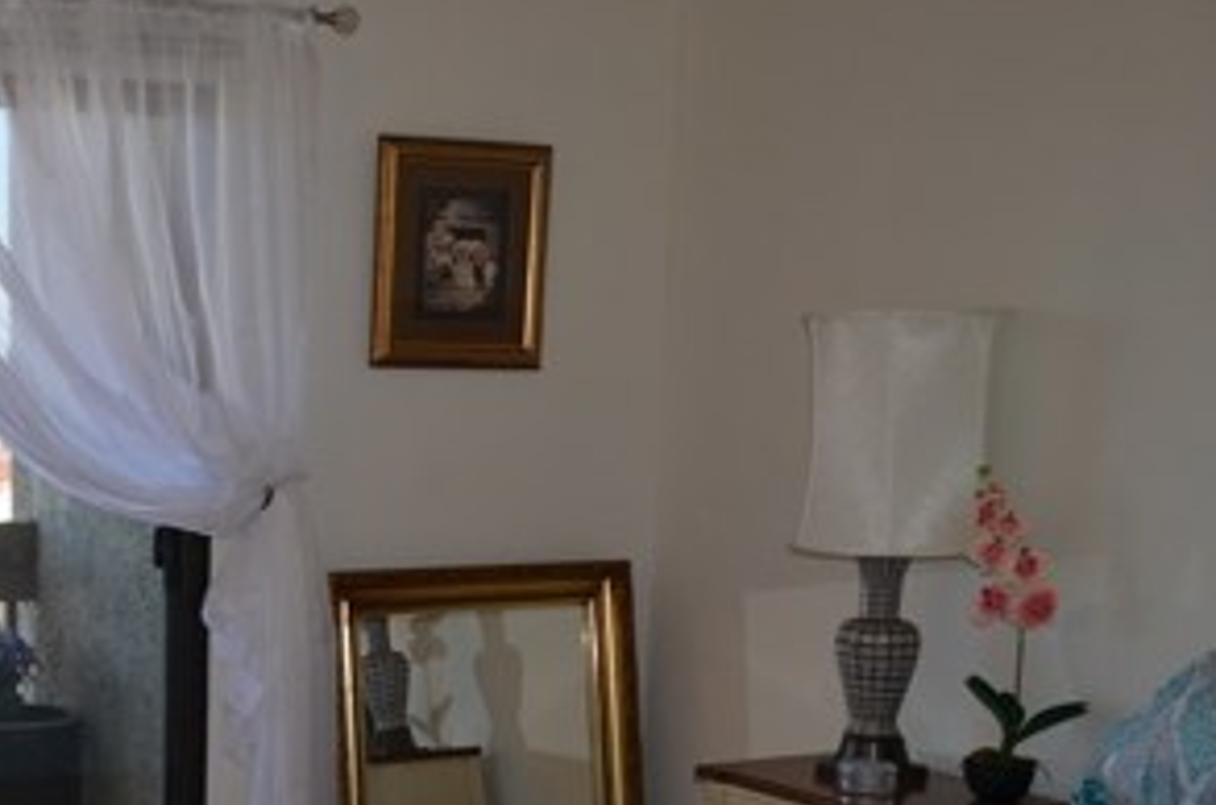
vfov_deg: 22.4
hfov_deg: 31.4
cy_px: 693
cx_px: -4
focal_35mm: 59
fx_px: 1989
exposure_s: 1/200
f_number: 4
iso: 100
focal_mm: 18
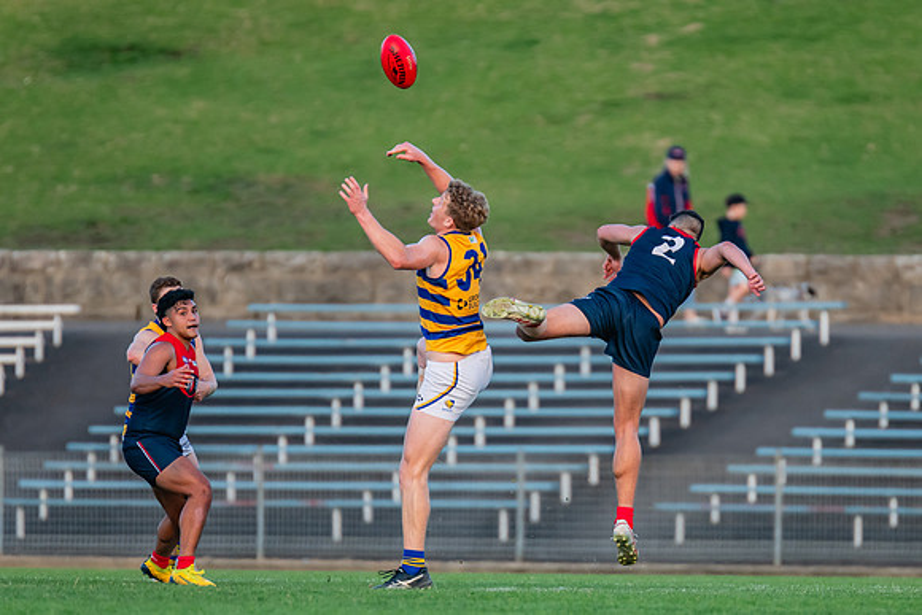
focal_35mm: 663
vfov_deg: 2.1
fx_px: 16975
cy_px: 291
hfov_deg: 3.1
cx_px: 566
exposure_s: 1/1250
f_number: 4
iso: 1100
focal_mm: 420
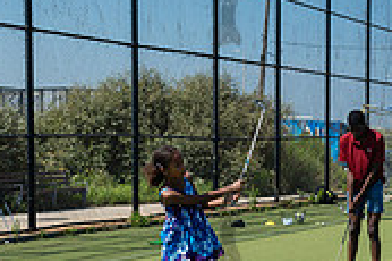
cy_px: 226
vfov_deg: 12.9
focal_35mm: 105
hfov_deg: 19.5
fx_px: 1142
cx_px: 227
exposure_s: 1/640
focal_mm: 31
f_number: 5
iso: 100
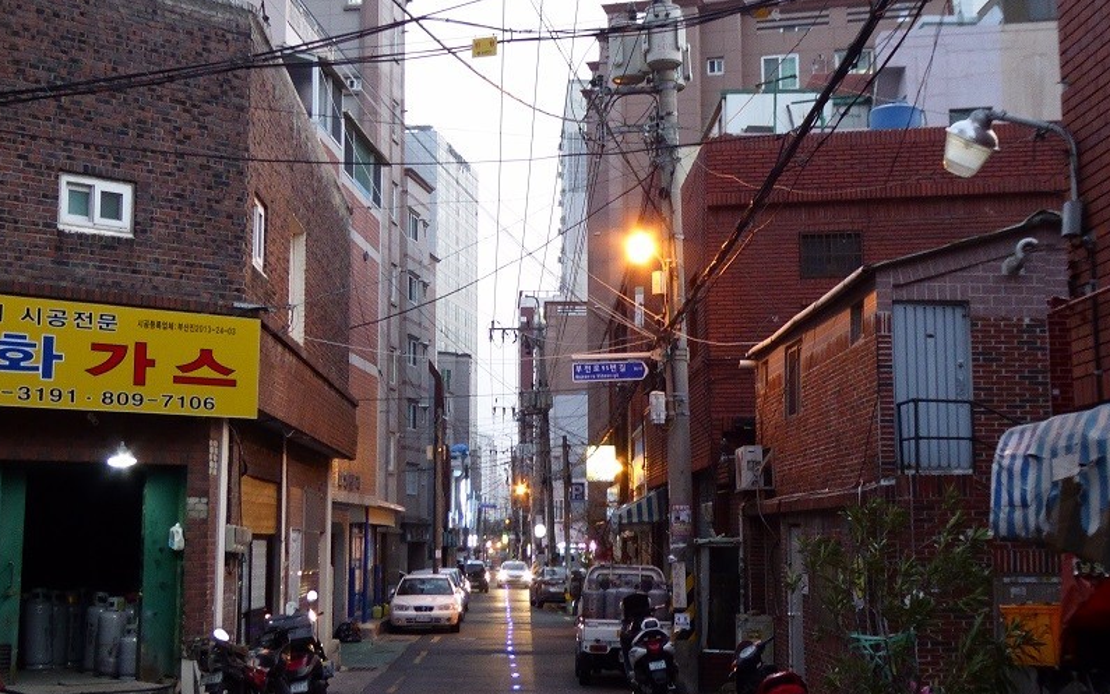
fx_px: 1573
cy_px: 356
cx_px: 519
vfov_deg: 24.9
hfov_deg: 38.8
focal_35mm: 52
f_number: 3.7
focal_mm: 6.7
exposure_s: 1/8
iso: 500
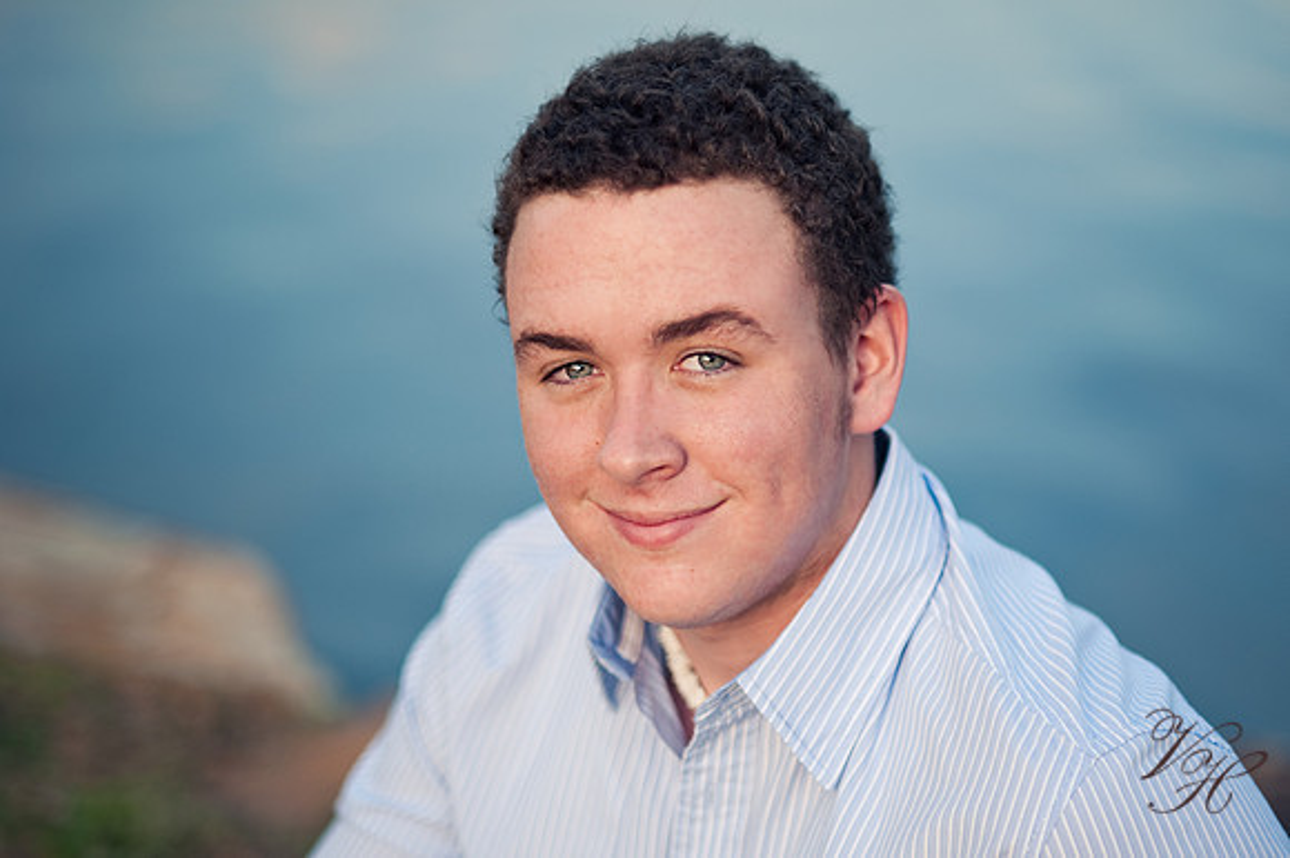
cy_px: 429
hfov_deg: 23.9
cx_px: 645
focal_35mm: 85
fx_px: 3044
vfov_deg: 16.1
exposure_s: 1/1250
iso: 200
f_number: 1.8
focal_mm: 85
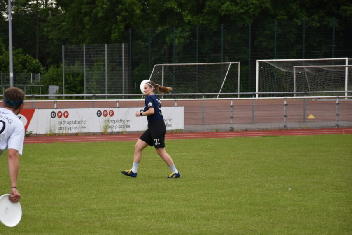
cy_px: 134
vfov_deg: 7.3
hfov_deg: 10.9
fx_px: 1844
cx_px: 142
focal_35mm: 189
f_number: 5.6
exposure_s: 1/500
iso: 800
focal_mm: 105
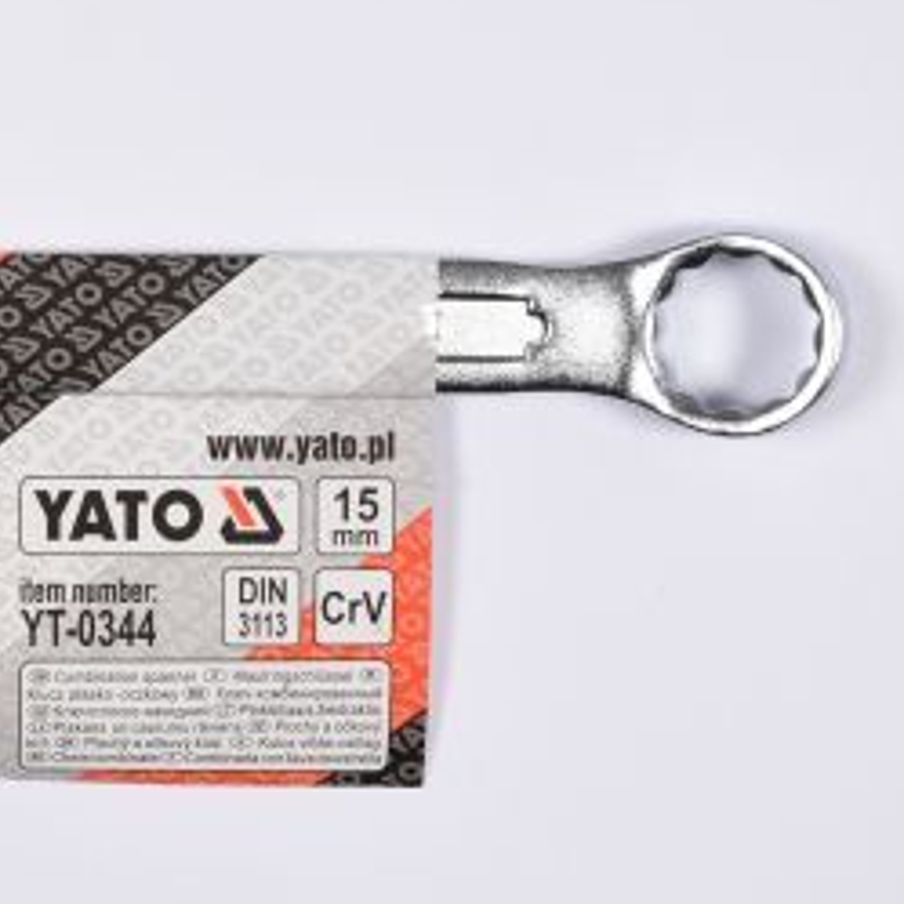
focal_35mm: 140
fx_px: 4136
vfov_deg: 12.5
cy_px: 465
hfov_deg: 12.3
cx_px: -56
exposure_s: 1/125
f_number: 14
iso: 250
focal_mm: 50
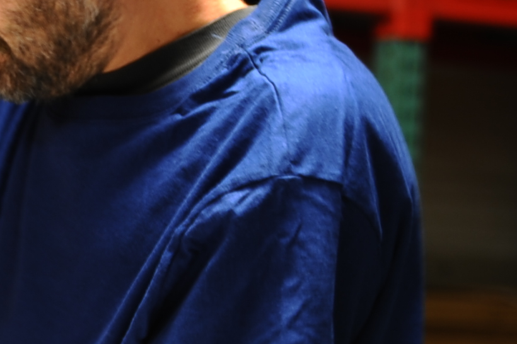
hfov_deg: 11.9
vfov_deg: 8.3
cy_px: 255
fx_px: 2383
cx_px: -248
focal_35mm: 166
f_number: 2.8
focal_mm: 32
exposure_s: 1/10
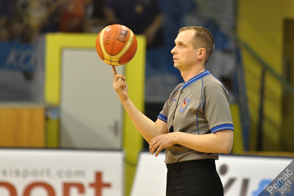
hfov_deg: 6.9
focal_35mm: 300
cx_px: 147
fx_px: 2449
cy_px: 98
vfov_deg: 4.6
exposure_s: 1/200
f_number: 2.8
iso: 2000
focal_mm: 200
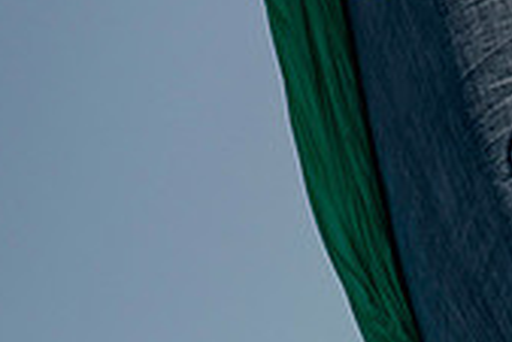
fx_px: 22518
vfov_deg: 0.9
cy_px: 471
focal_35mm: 1582
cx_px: 833
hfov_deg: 1.3
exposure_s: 1/4000
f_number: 4
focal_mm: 300
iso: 200
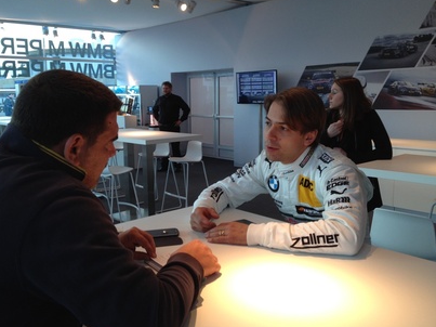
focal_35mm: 37
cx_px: 209
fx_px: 466
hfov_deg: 50.1
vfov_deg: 38.6
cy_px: 165
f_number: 2.4
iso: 50
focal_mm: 4.28
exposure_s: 1/40
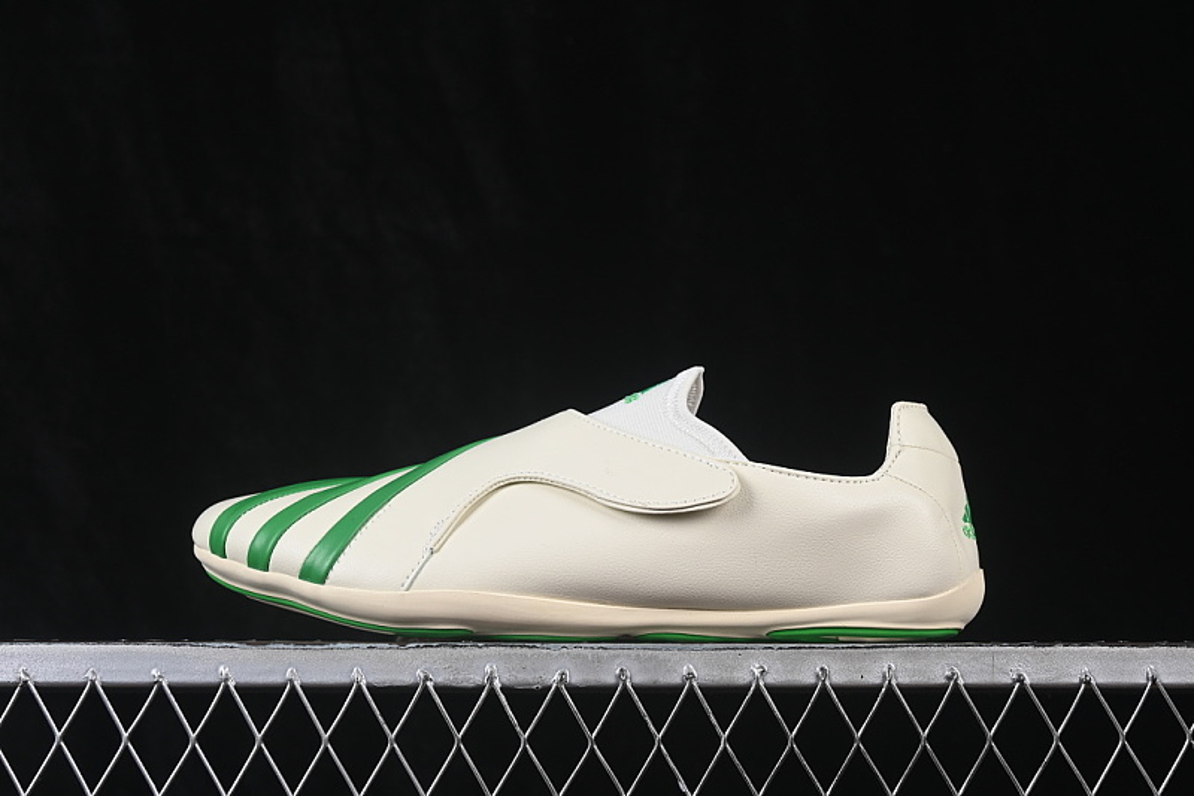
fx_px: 2487
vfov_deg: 18.2
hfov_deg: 27.0
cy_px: 398
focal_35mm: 75
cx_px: 597
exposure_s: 1/80
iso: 160
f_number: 8
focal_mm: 50
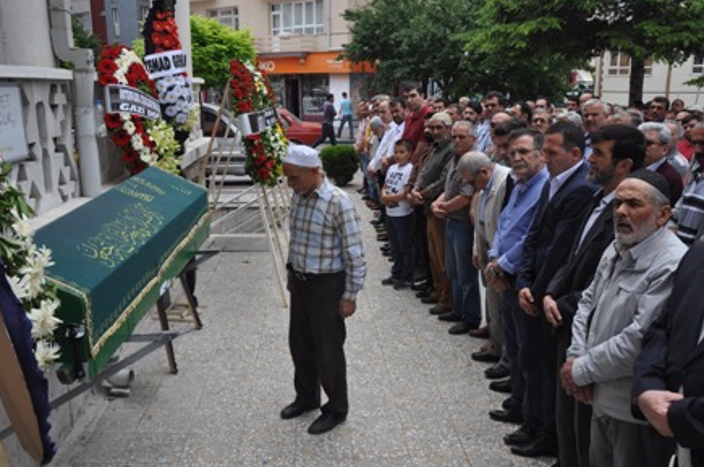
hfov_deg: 55.8
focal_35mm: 34
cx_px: 354
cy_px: 229
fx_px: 664
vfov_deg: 38.8
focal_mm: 22
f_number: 8
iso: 200
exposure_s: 1/250
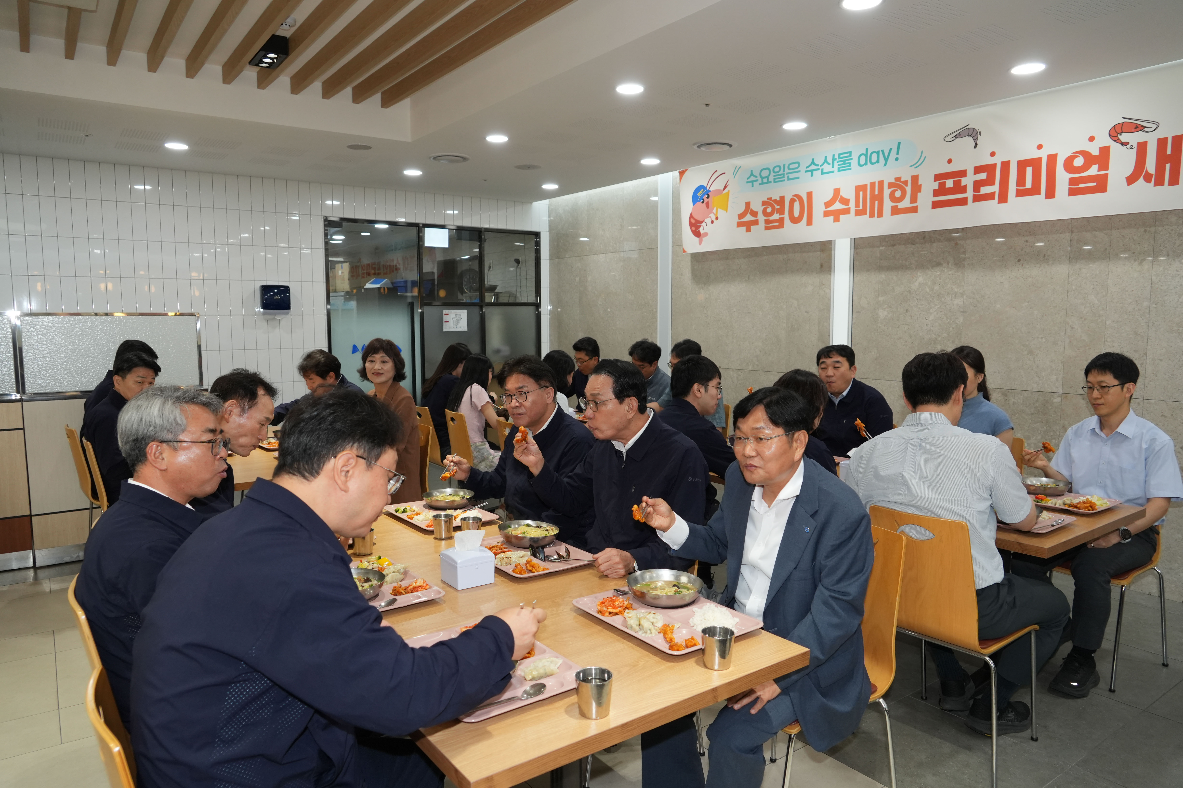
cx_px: 592
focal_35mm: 24
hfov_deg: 73.7
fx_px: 789
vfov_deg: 53.1
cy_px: 394
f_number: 5
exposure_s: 1/125
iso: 1250
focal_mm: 24
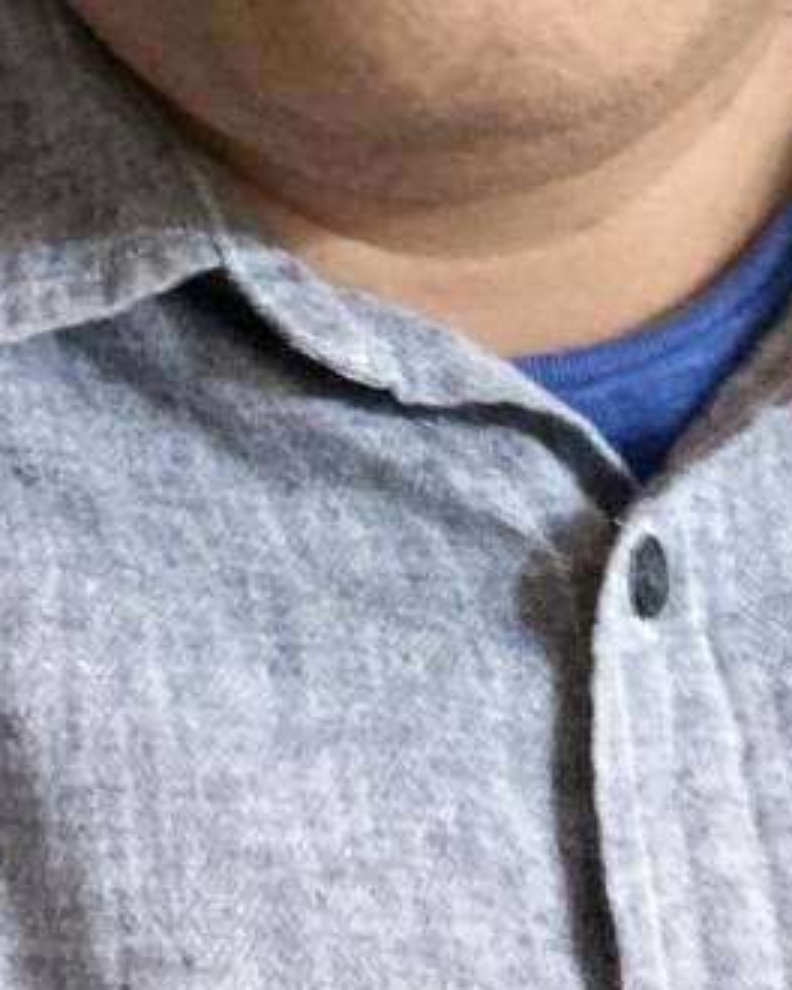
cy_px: -440
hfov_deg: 13.8
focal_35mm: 112
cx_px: 436
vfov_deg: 15.9
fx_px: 3282
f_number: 2.2
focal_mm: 2.87
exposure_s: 1/15
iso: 500
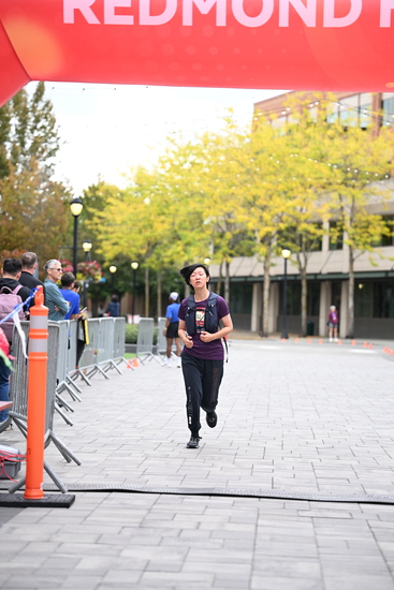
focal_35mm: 93
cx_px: 197
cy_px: 295
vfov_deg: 21.9
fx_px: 1526
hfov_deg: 14.7
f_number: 2.8
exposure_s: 1/1600
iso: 640
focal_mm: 93
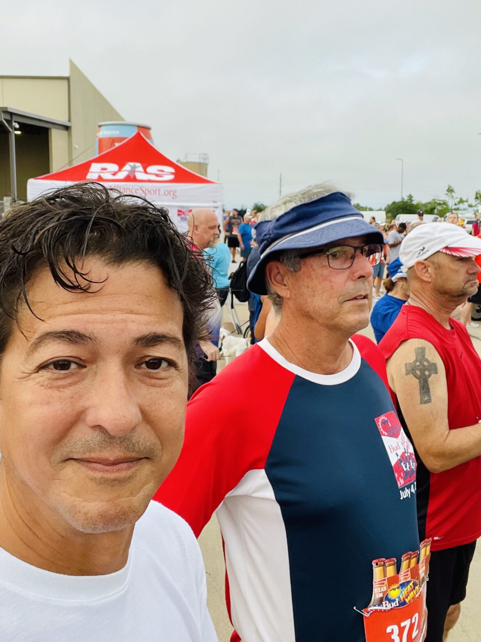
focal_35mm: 35
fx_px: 649
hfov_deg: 40.7
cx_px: 231
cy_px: 281
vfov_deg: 52.5
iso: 80
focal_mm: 2.71
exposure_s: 1/121
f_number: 2.2
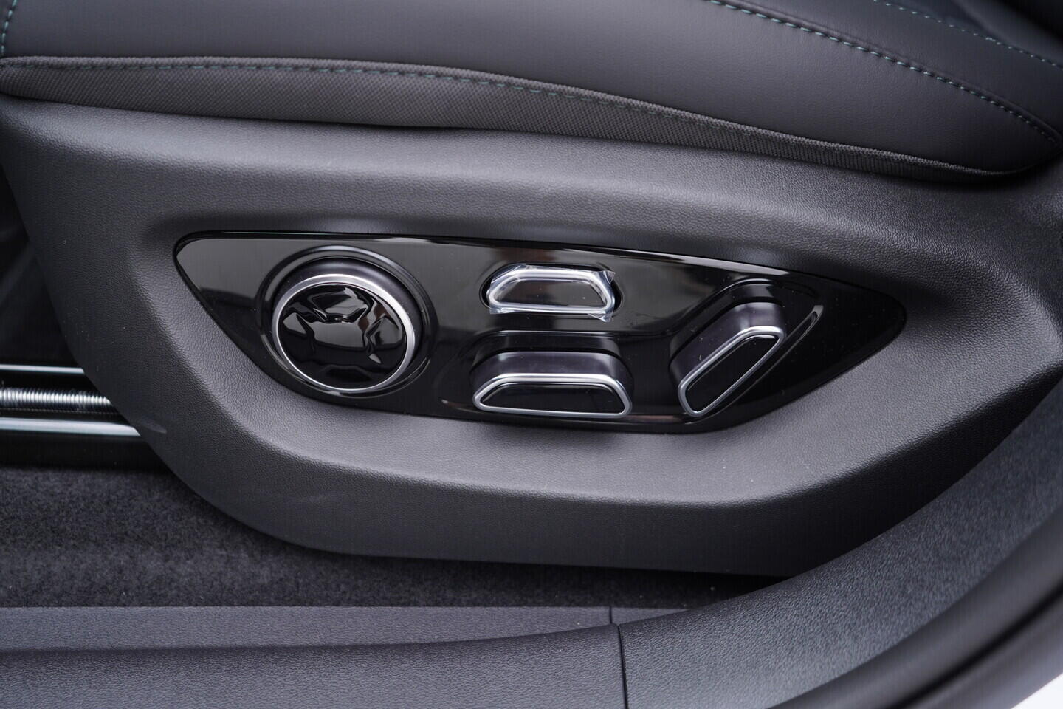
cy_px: 354
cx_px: 532
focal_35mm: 36
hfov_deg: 53.1
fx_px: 1063
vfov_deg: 36.9
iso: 200
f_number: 2.8
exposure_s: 1/40
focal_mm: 24
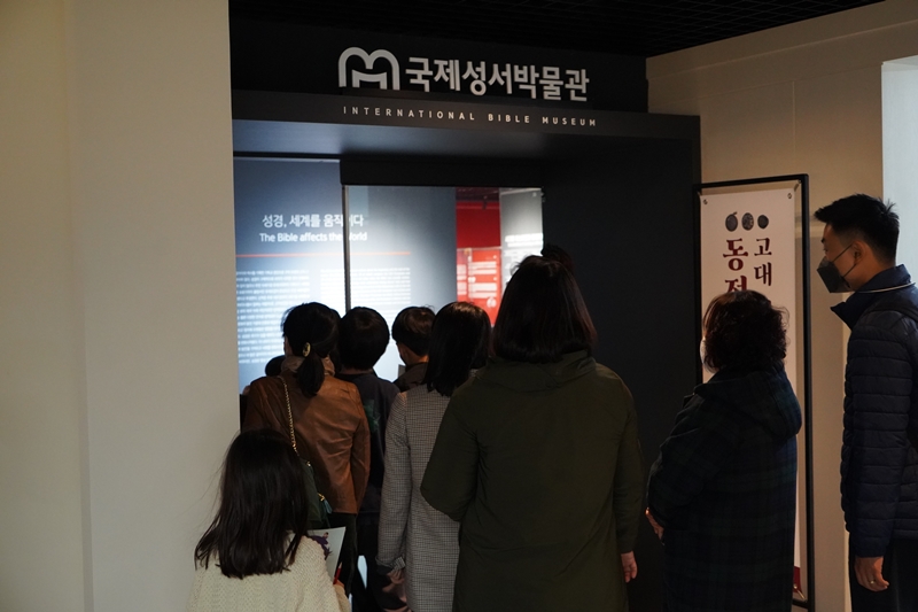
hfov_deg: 43.6
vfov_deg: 29.9
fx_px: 1147
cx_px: 459
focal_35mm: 45
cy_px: 306
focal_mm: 45
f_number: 4
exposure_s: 1/160
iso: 8000
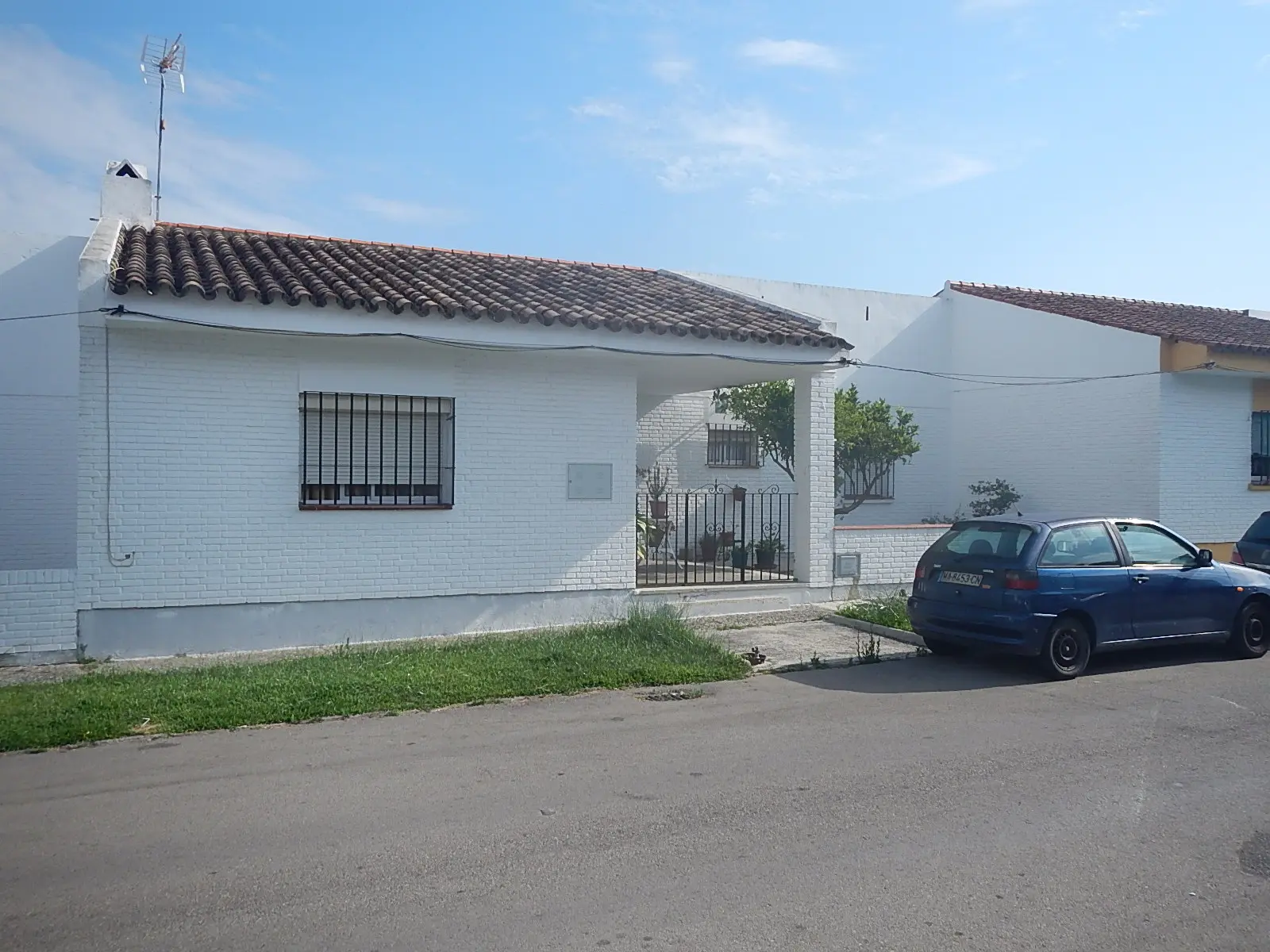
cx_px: 635
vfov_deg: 49.7
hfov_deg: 63.4
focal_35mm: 28
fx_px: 1027
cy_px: 476
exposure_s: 1/1250
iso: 125
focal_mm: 5
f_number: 3.9
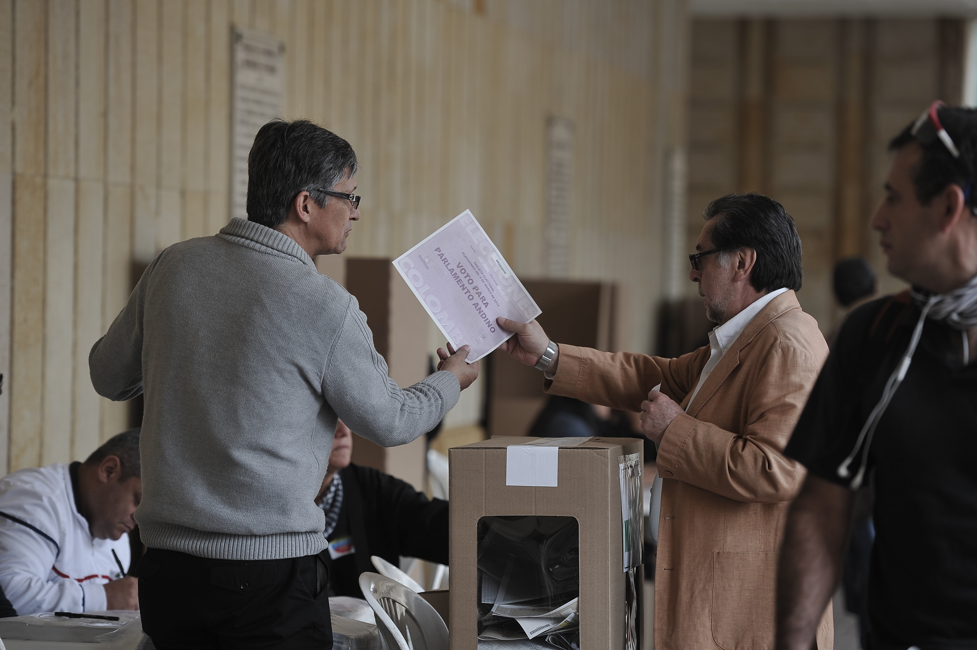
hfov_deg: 13.3
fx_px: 4204
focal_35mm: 155
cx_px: 488
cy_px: 325
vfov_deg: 8.8
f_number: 3.5
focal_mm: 155
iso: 400
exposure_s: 1/250
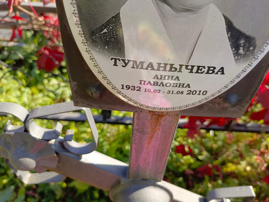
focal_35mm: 25
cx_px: 134
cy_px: 101
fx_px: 194
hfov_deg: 69.4
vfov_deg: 54.9
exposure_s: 1/296
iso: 112
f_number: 1.69
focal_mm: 4.76
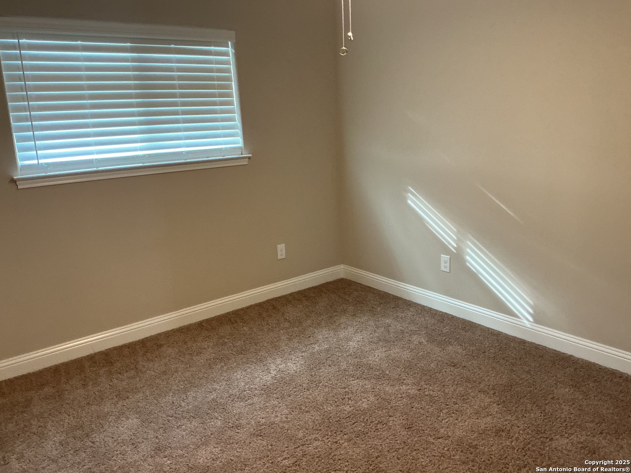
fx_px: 529
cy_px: 236
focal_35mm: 29
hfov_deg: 61.7
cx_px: 316
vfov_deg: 48.2
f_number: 1.8
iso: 200
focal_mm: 3
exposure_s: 1/60
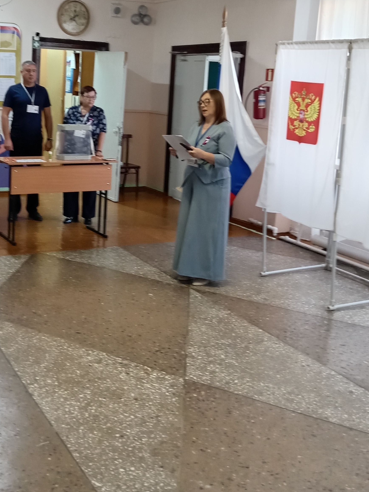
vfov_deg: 42.5
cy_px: 170
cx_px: 92
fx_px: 625
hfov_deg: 32.3
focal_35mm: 44
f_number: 1.8
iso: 786
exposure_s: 1/25
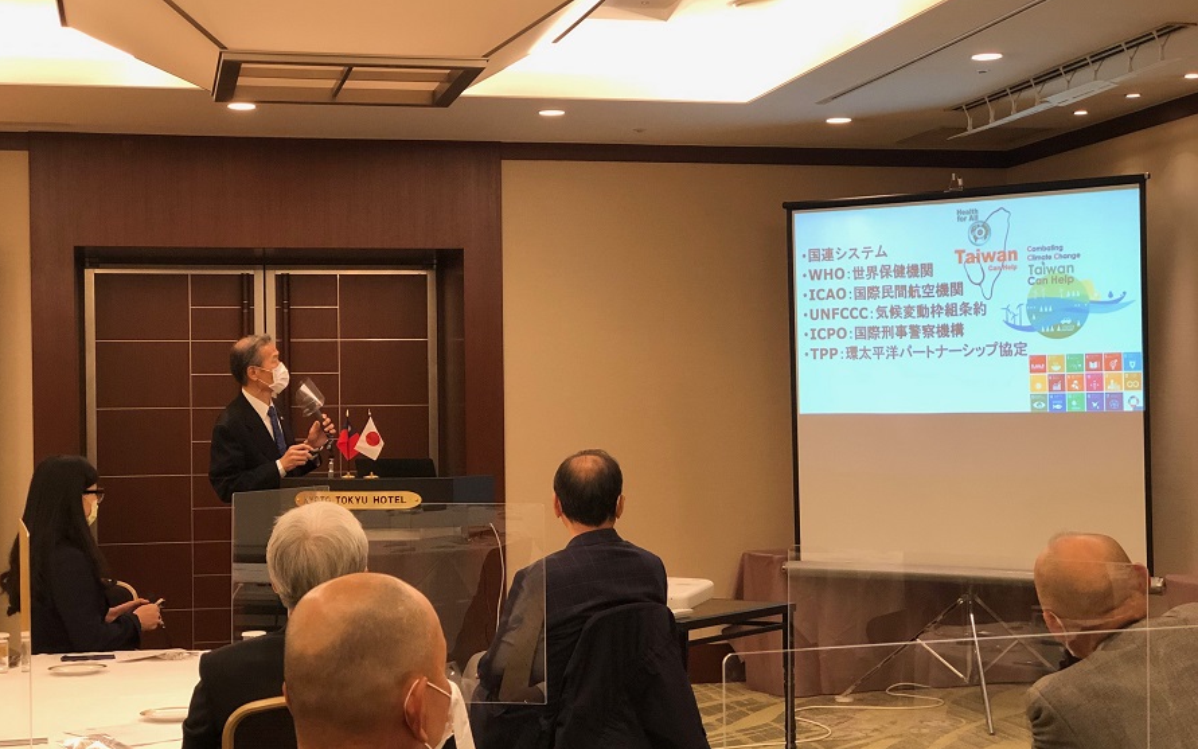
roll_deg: +0.6
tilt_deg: -0.8
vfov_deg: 21.3
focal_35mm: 61
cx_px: 598
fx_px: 1992
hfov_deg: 33.5
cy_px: 420
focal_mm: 6.6
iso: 320
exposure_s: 1/120
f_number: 2.8
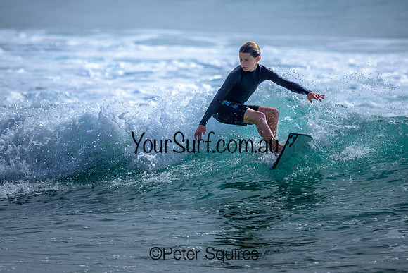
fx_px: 10278
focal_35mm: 907
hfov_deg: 2.3
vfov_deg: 1.5
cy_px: 118
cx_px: 184
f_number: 6.3
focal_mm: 800
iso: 250
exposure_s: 1/2500
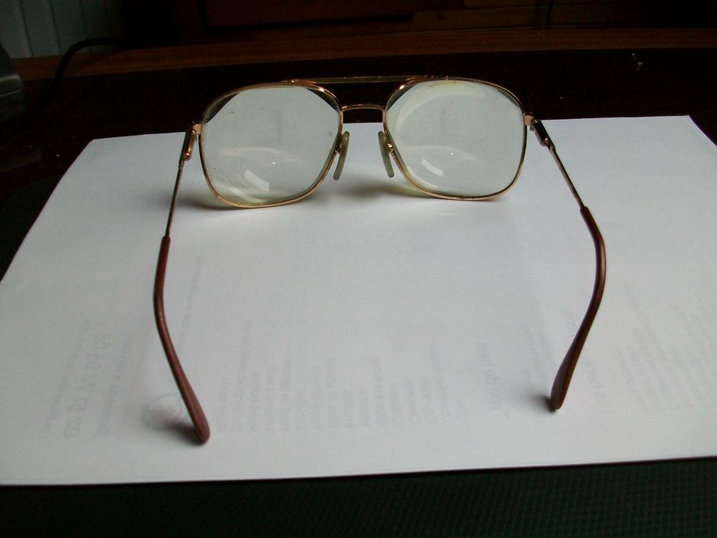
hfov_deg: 54.0
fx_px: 704
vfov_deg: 41.8
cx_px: 358
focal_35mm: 34
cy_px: 269
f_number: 2.8
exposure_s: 1/60
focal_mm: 5.7
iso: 120
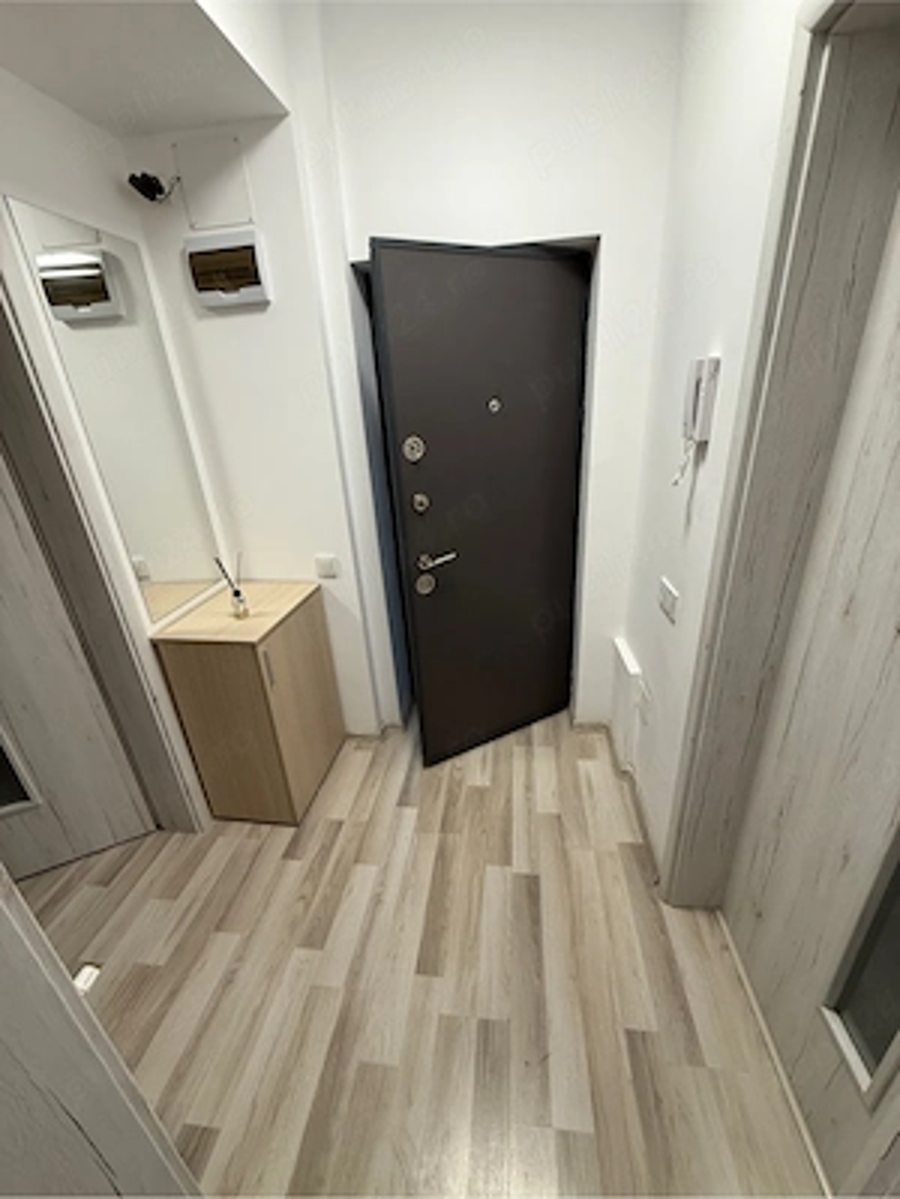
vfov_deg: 102.1
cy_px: 600
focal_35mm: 14
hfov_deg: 85.7
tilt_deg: -23.6
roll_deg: +3.4
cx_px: 450
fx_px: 485
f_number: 2.2
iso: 250
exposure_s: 1/50
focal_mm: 2.22
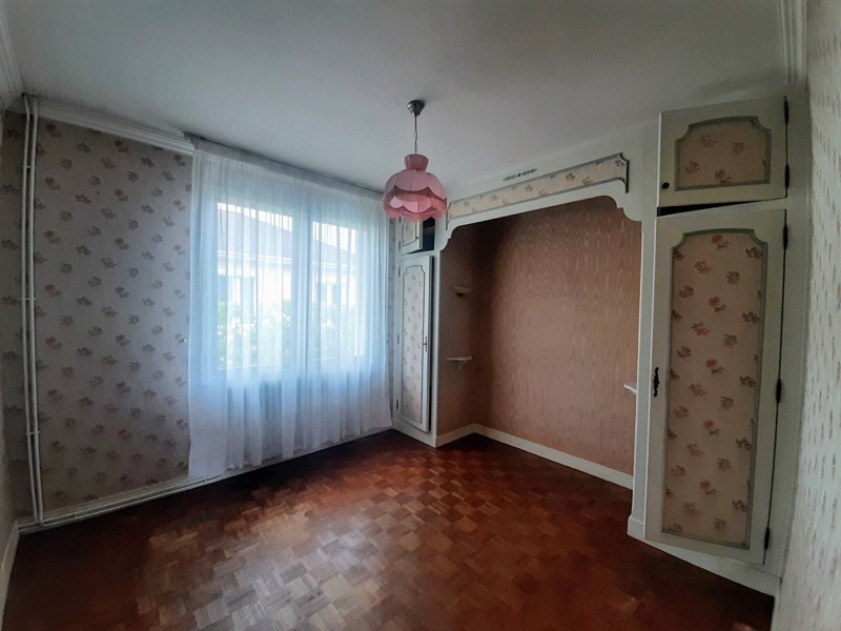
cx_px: 420
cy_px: 316
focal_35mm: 13
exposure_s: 1/50
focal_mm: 1.42
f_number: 2.2
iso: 64
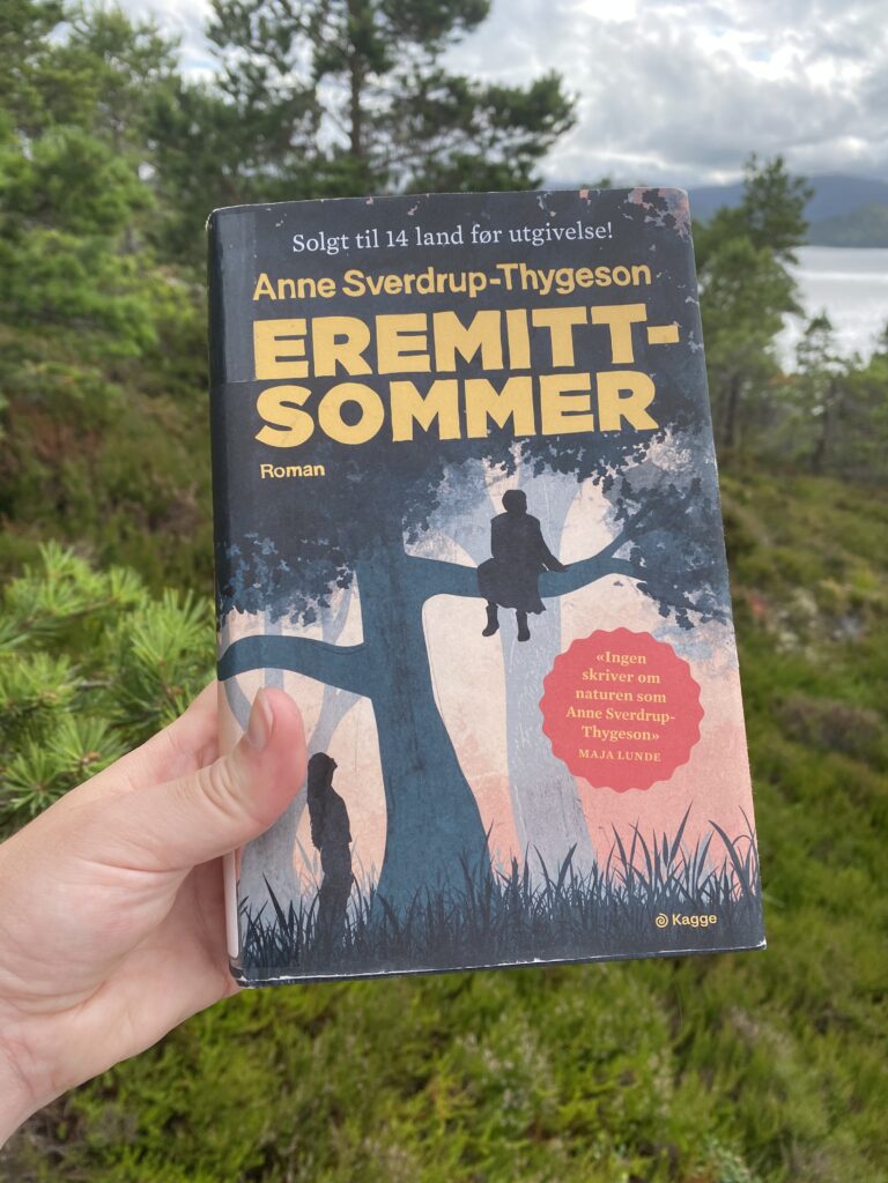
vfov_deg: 67.3
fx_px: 889
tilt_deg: -20.5
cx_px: 444
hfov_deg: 53.1
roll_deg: +0.0
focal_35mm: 26
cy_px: 592
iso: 32
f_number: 1.8
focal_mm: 4.25
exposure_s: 1/827
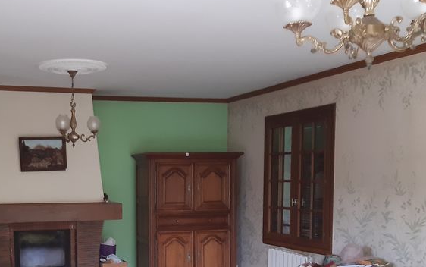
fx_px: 569
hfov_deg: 39.9
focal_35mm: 49
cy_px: 237
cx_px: 108
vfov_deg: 25.6
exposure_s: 1/25
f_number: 1.7
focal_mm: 3.92
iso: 320
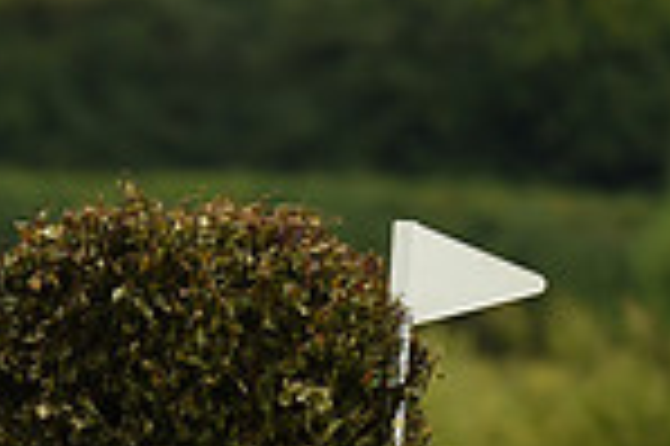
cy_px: 329
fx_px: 23852
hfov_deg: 1.6
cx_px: -603
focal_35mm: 1283
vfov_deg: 1.1
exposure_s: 1/1250
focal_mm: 330
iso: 720
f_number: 5.6
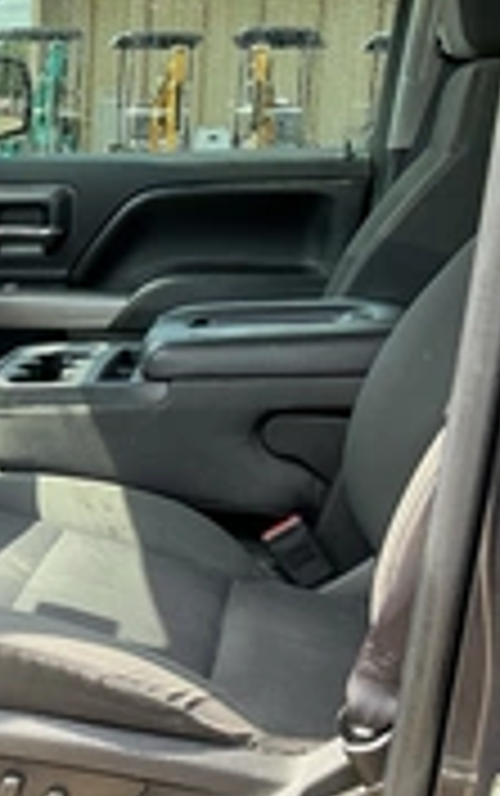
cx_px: -149
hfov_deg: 18.2
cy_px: 459
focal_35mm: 67
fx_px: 1457
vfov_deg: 30.6
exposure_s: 1/139
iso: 20
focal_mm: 3
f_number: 1.8
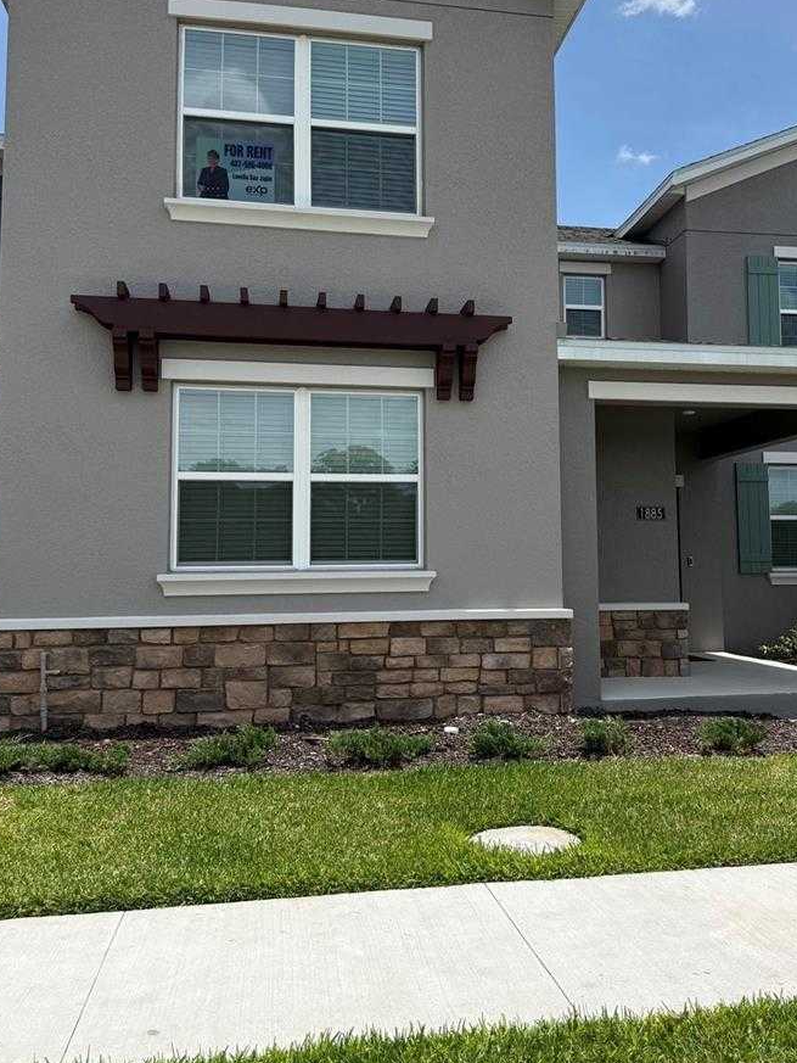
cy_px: 471
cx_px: 490
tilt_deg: +6.0
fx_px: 1013
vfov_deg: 55.2
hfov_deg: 42.7
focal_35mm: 33
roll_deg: +0.6
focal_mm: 6.76
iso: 80
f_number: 1.78
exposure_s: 1/6173
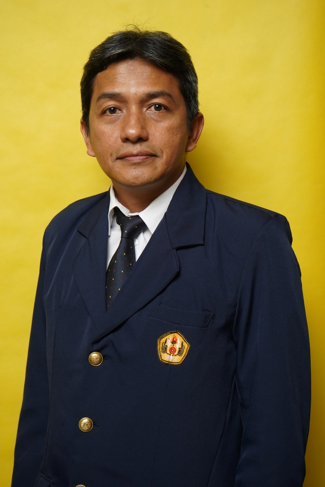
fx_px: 948
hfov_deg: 19.5
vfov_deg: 28.8
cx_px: 162
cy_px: 244
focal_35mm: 70
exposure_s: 1/200
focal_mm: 70
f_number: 7.1
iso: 500
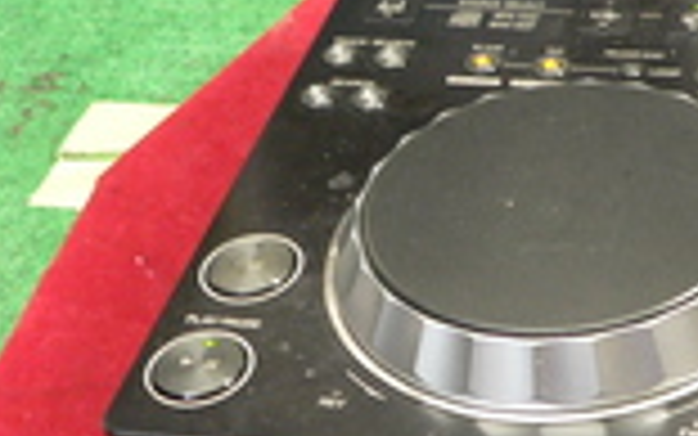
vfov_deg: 12.0
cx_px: 626
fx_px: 2074
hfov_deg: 18.8
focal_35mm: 109
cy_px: 196
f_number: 2.8
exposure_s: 1/6
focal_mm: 6.9
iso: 200
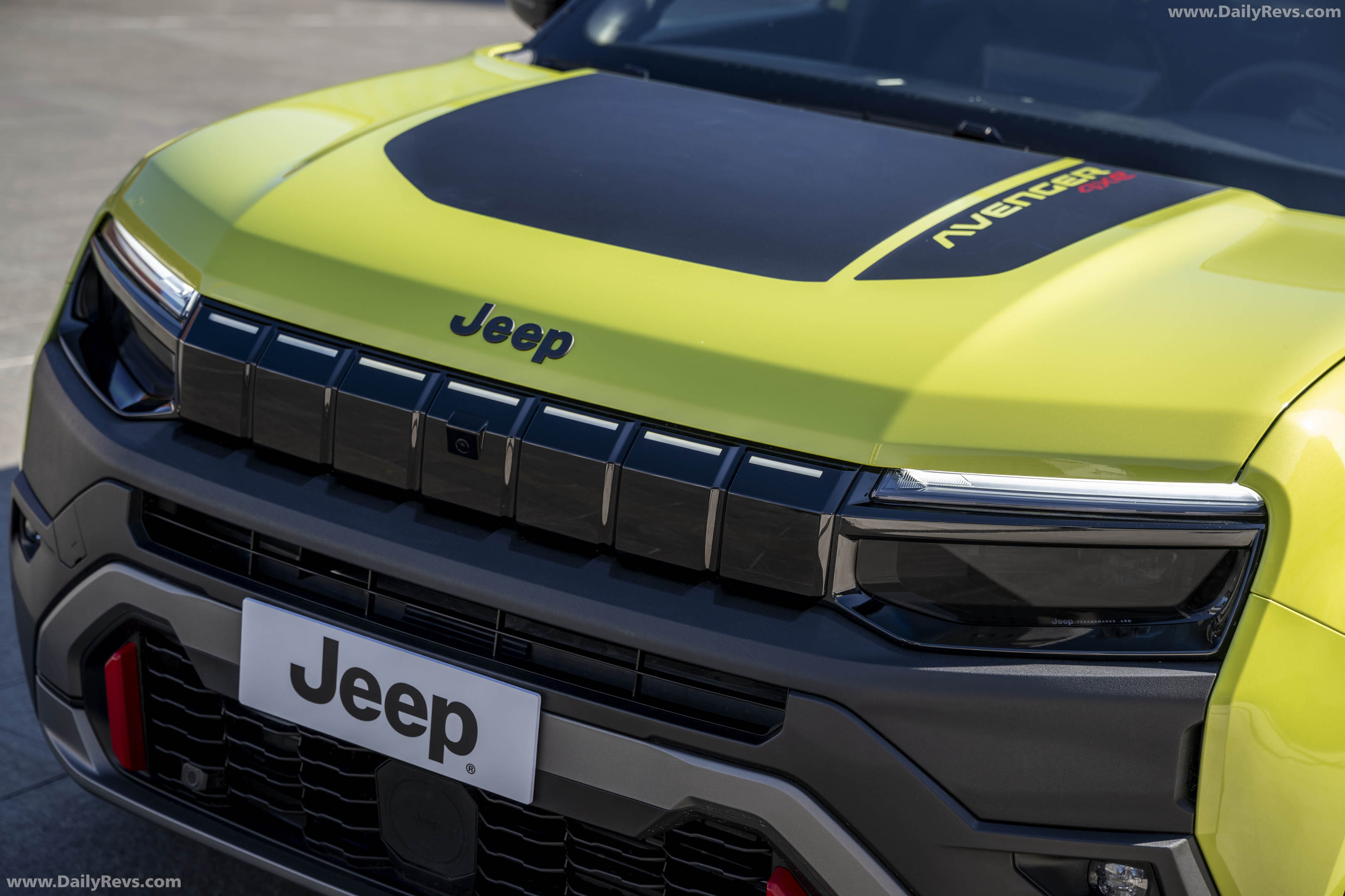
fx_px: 2354
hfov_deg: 31.9
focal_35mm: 63
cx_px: 672
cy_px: 448
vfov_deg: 21.6
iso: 100
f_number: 4.5
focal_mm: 63
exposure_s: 1/320
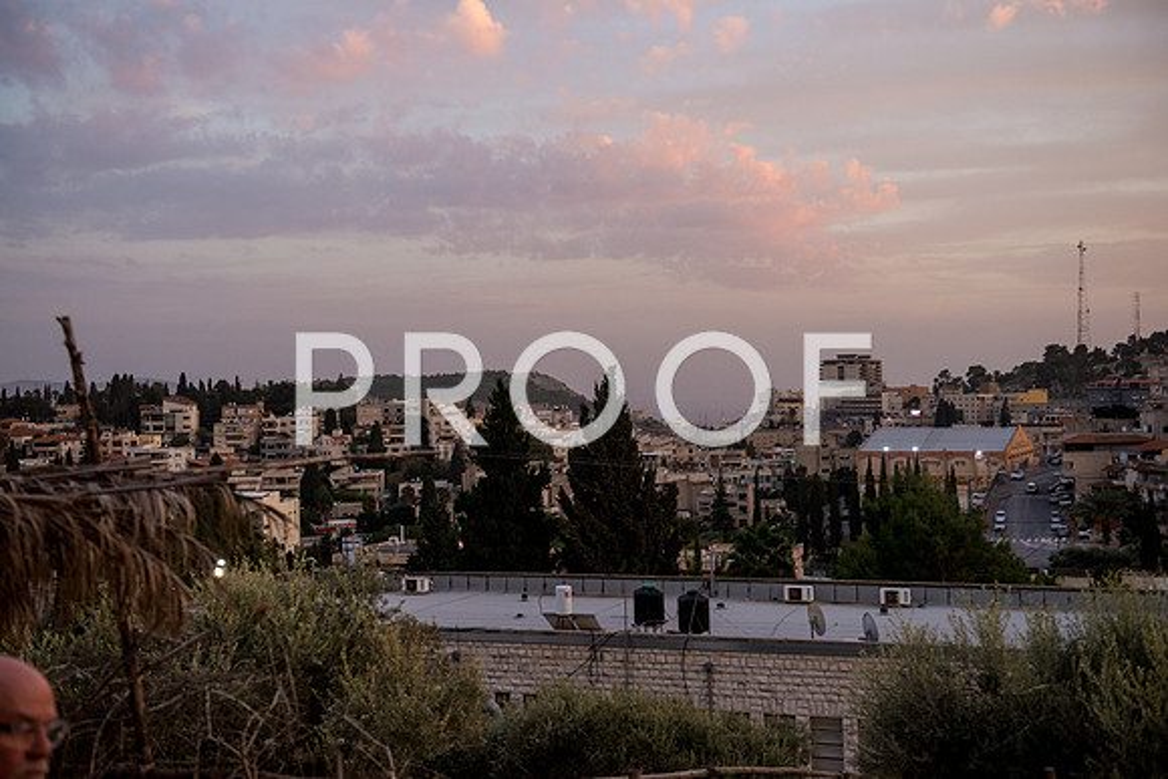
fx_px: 1428
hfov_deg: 44.5
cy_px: 390
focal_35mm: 44
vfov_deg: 30.5
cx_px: 584
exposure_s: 1/640
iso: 3200
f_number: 2.8
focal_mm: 44
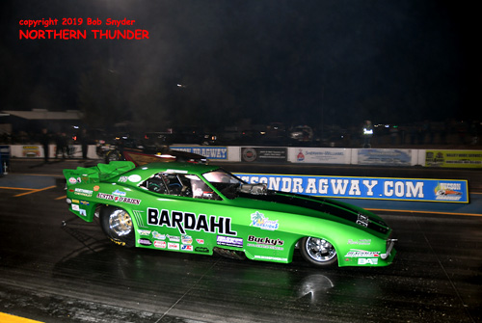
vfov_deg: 53.3
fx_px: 322
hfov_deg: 73.7
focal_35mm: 24
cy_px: 162
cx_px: 241
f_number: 2.8
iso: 500
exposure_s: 1/250
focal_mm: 16
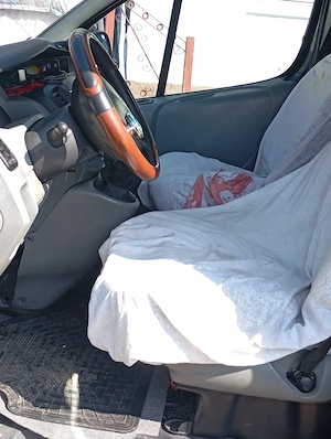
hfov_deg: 30.4
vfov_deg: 39.6
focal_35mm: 48
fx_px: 610
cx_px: 166
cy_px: 220
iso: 102
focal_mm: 4.27
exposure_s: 1/175
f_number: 1.8
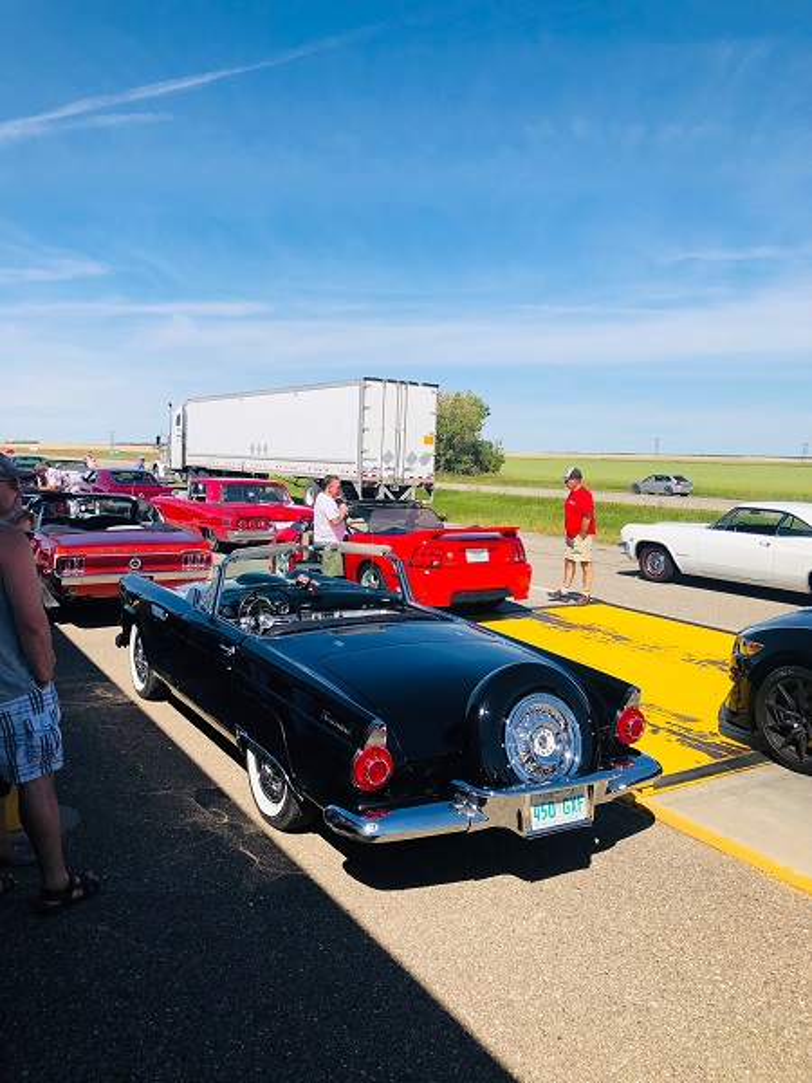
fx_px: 876
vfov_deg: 63.4
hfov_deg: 49.7
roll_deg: -1.2
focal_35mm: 28
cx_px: 406
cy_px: 542
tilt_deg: -10.6
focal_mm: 3.99
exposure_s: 1/2825
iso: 20
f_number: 1.8
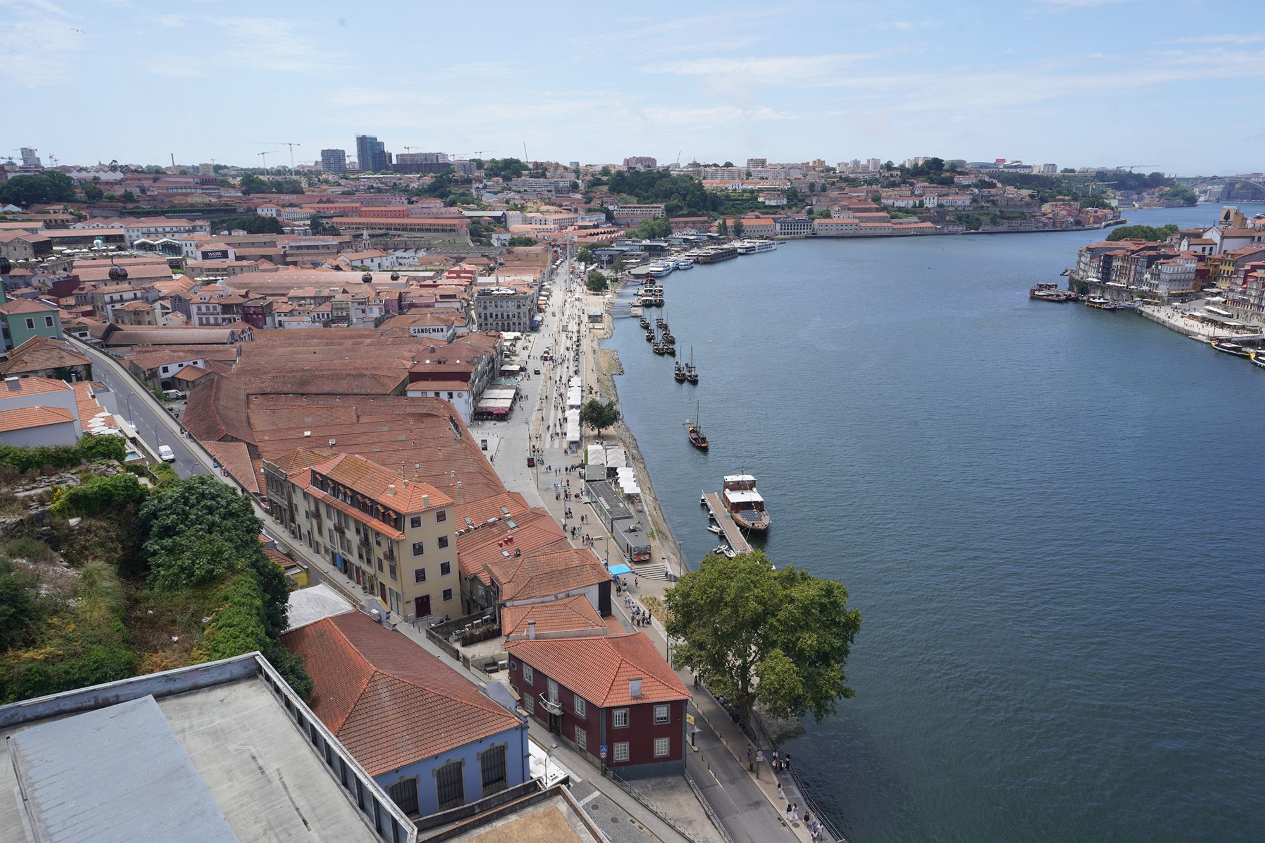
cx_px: 632
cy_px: 422
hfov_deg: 73.7
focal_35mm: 24
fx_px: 843
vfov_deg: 53.1
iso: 100
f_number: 13
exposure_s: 1/100
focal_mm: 24
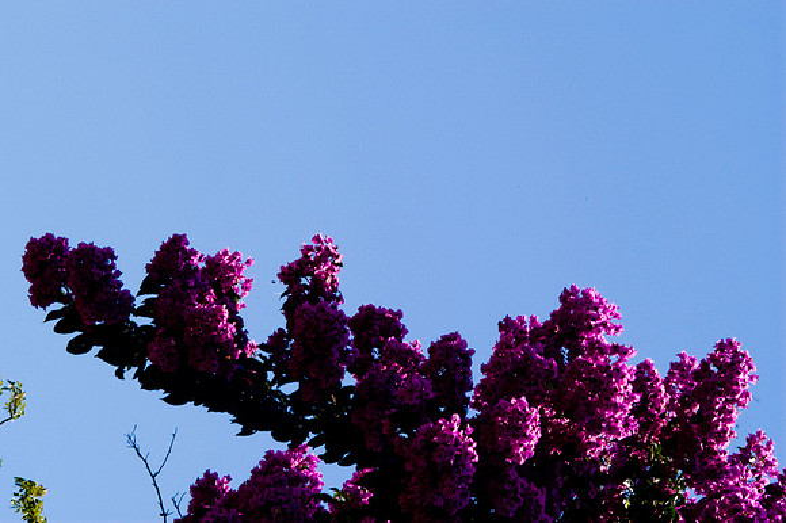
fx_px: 3437
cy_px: 262
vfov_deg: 8.7
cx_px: 393
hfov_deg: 13.0
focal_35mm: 158
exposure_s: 1/80
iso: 400
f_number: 32
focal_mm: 105
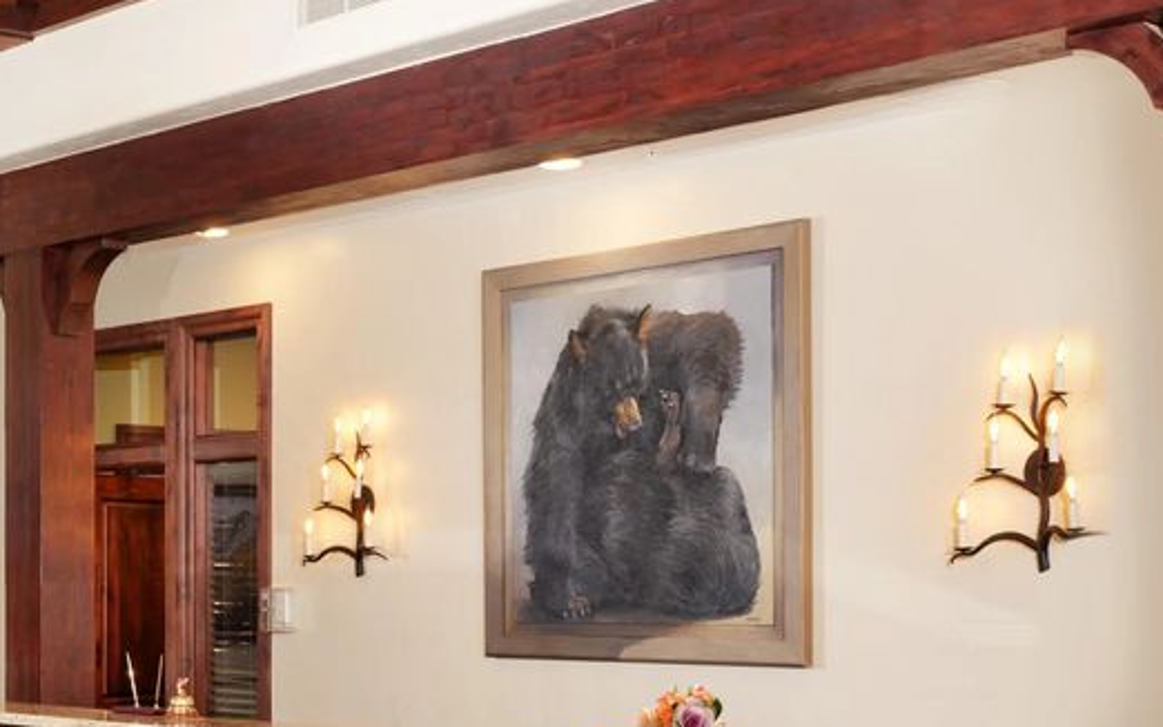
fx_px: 2218
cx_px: 107
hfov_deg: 28.2
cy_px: 614
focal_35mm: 70
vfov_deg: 18.4
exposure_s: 1/60
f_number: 7.1
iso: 800
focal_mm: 35
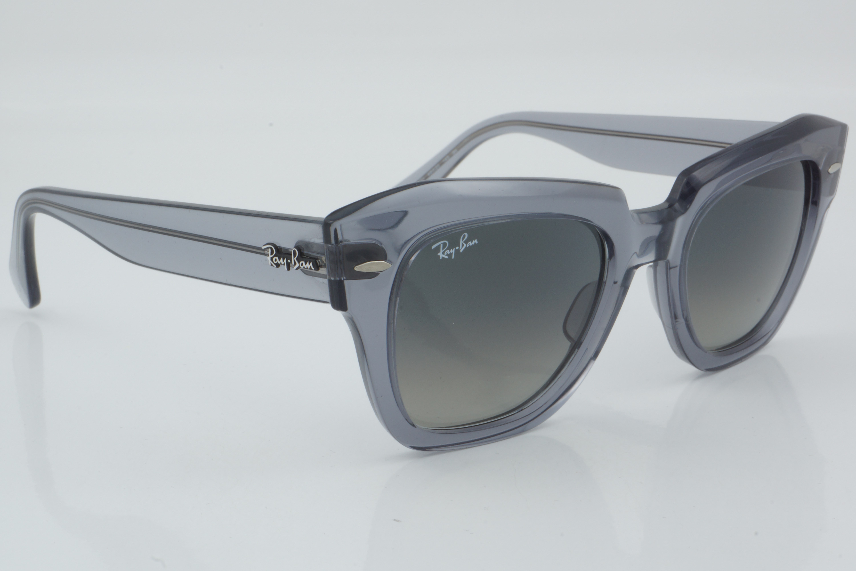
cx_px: 428
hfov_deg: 27.0
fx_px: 1783
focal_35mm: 75
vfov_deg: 18.2
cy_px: 286
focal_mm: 50
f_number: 29
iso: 100
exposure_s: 1/4
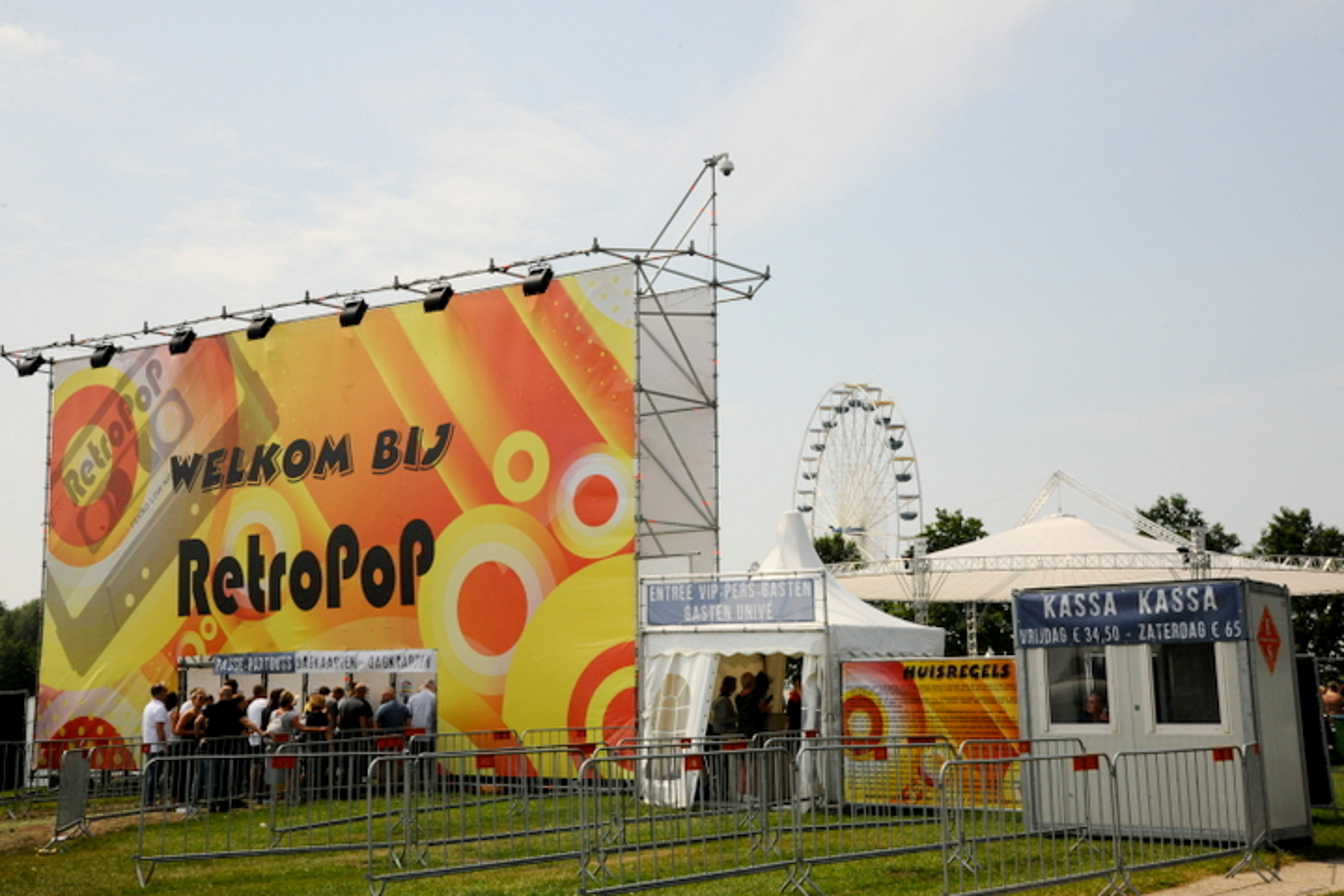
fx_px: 1792
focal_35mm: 48
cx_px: 672
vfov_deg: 28.1
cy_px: 448
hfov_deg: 41.1
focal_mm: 48
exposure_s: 1/1000
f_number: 16
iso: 1250
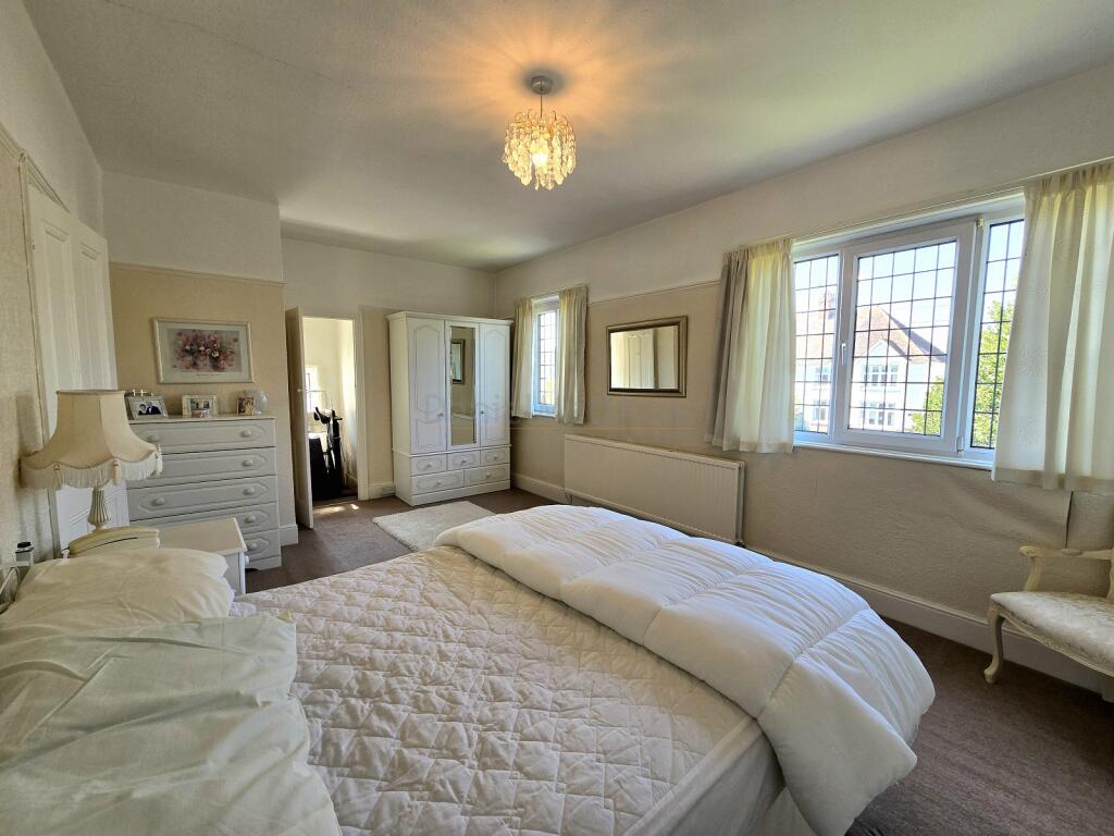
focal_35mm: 13
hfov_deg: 106.2
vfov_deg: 89.9
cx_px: 557
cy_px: 418
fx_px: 418
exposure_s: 1/115
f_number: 2.2
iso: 50
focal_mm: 2.2
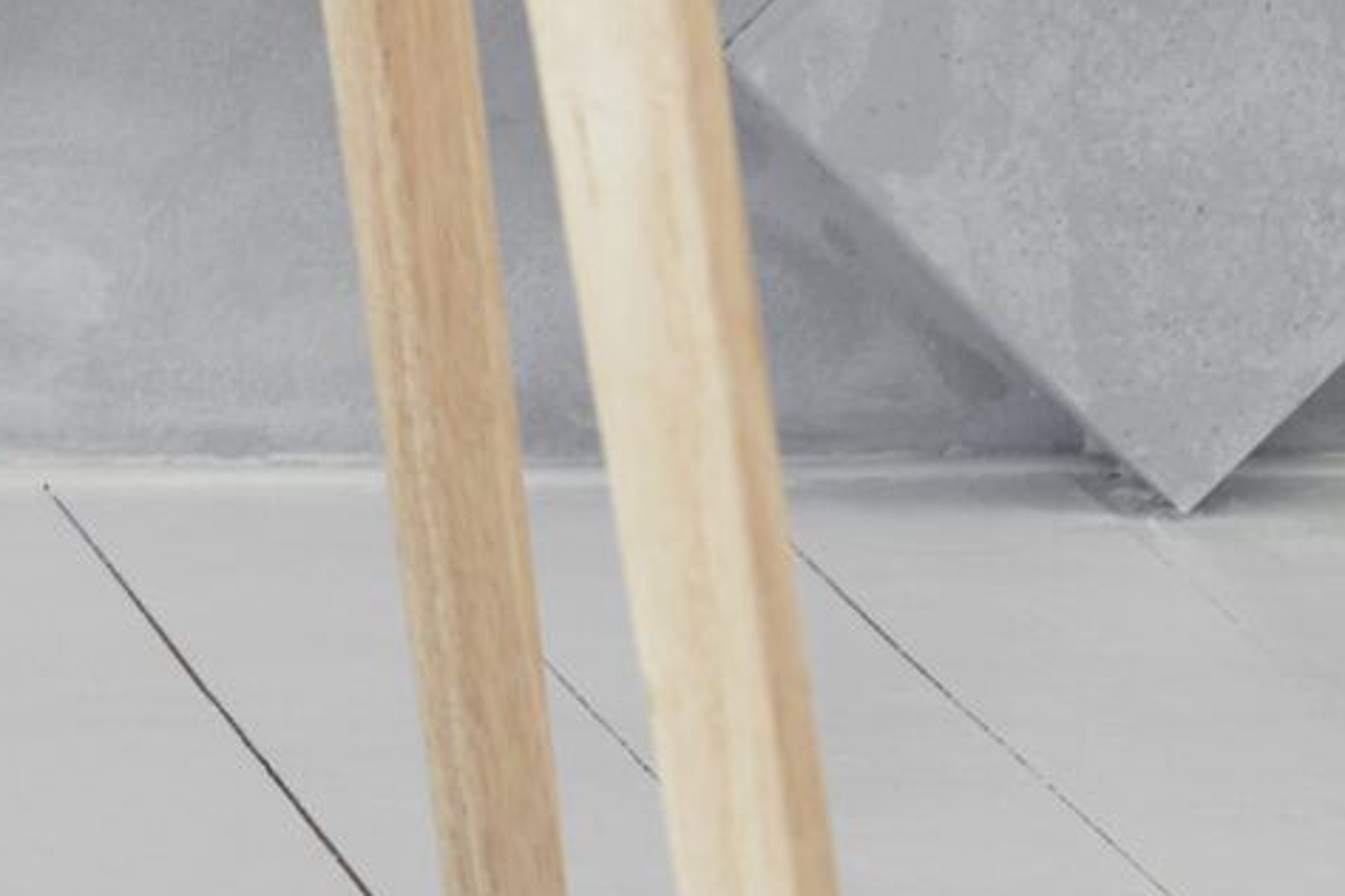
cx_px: -1762
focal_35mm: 270
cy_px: -801
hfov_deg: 7.2
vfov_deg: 5.0
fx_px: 10087
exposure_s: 1/160
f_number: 4
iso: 400
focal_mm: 50
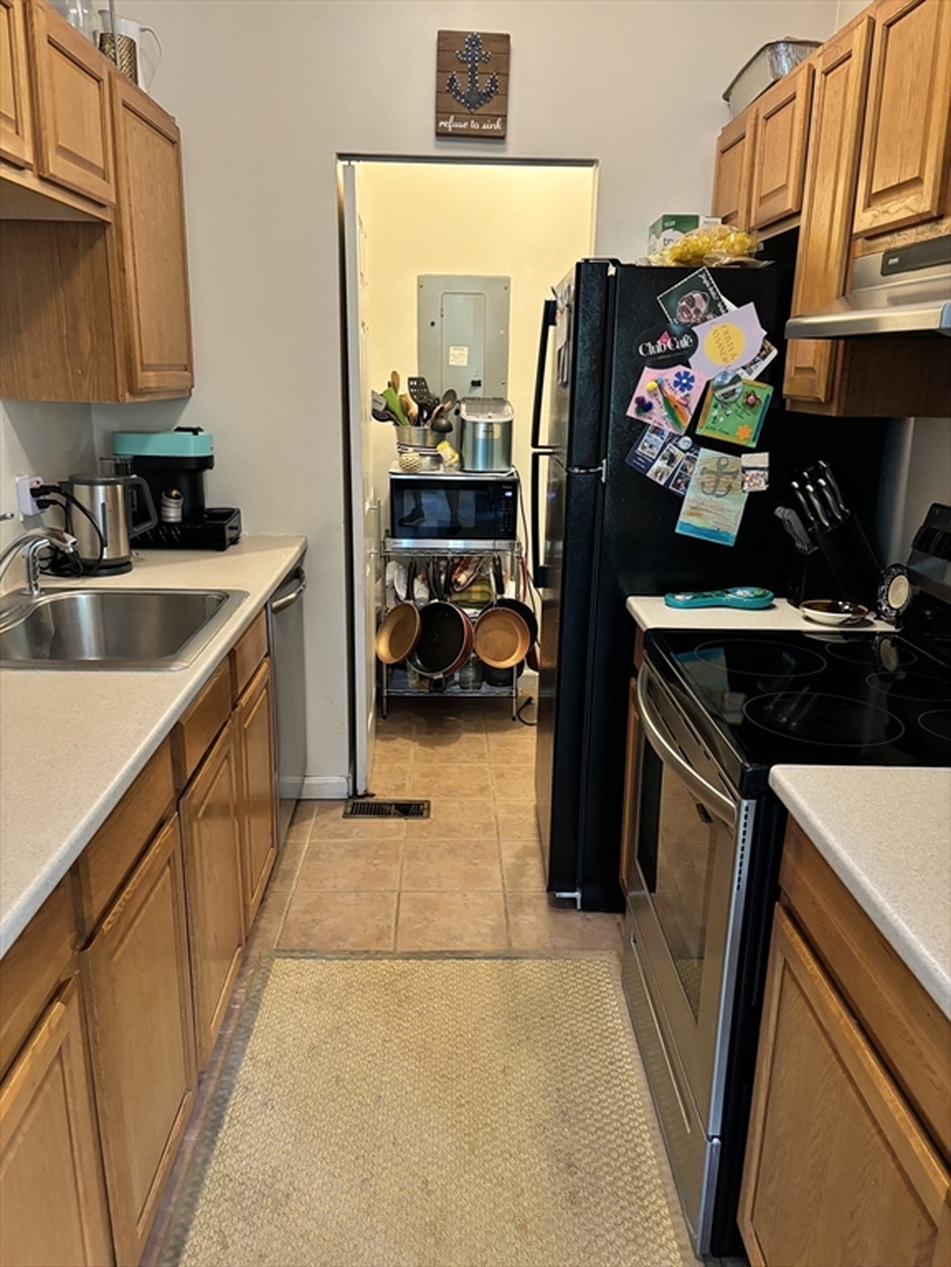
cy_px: 634
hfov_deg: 53.1
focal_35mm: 26
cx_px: 476
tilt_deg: -15.2
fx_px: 952
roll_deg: -2.4
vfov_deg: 67.3
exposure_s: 1/40
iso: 400
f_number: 1.6
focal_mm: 5.96
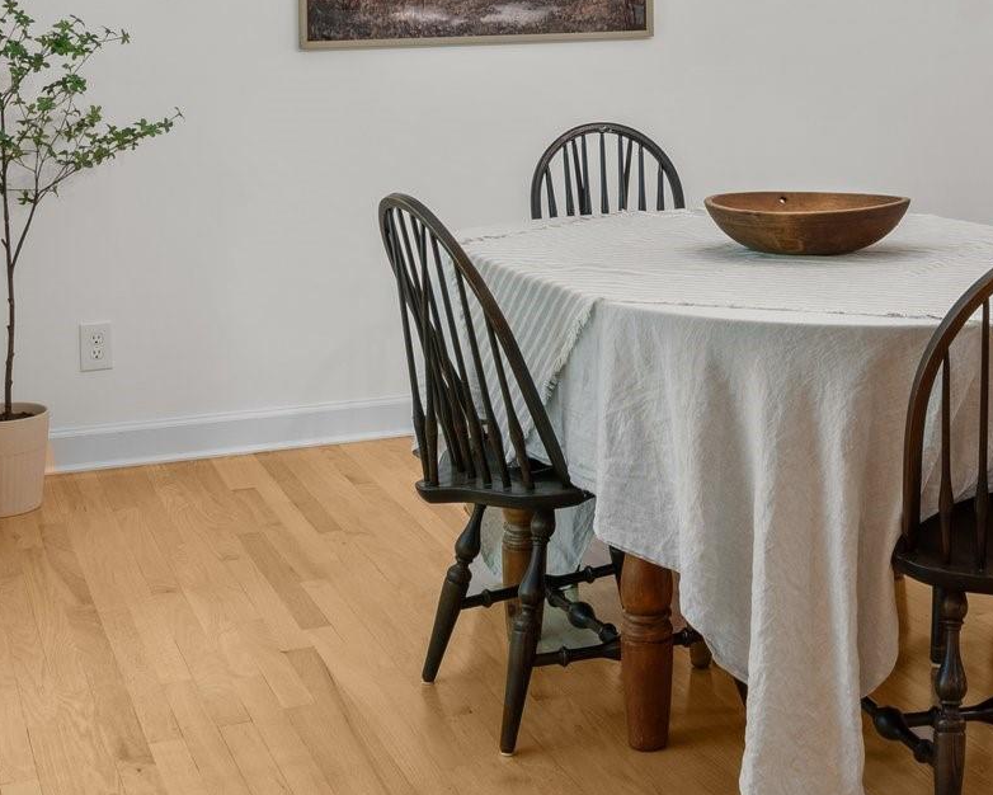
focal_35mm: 59
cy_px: 28
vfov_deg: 24.8
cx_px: 766
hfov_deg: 31.3
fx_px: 1734
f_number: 10
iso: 100
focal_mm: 16
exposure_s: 2
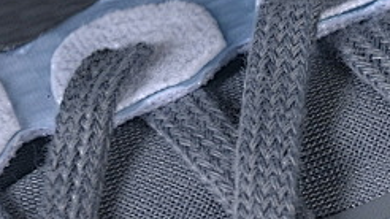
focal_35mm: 345
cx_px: 720
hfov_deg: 6.1
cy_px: 257
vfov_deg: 3.5
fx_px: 3565
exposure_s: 1/80
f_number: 7.1
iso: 160
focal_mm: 50
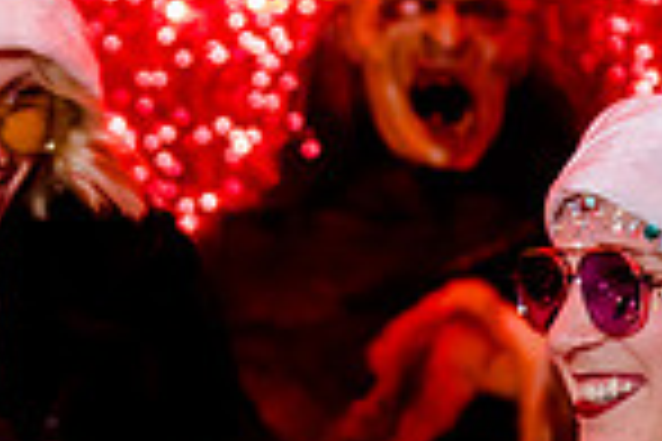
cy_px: 416
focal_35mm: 236
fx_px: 4339
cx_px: -78
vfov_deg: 5.8
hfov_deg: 8.6
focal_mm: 50
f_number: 2.8
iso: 4000
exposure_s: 1/60
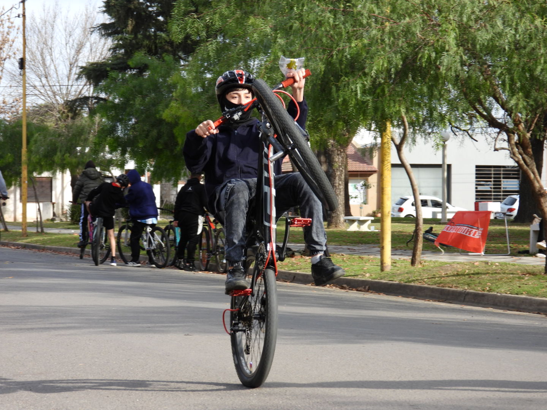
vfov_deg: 11.0
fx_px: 2133
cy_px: 205
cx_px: 274
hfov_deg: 14.6
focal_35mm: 135
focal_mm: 24.3
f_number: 4
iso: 100
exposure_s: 1/320
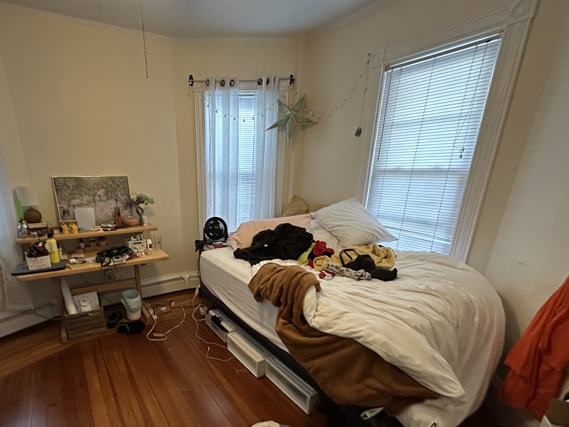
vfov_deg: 70.3
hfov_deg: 86.5
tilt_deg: -19.7
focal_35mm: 18
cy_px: 271
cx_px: 223
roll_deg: +1.0
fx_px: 296
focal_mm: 2.22
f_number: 2.2
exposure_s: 1/60
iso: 1000
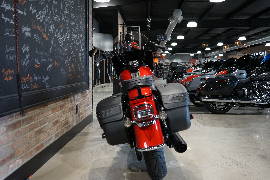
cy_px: 90
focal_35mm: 32
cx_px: 135
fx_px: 240
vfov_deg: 41.1
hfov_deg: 58.7
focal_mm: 32
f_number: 4
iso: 2000
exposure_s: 1/160
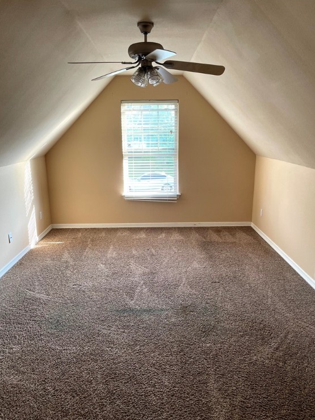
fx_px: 328
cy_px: 216
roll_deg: +1.0
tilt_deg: -13.7
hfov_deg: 51.4
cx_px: 158
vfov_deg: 65.3
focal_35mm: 27
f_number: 1.6
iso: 100
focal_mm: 4.2
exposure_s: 1/121
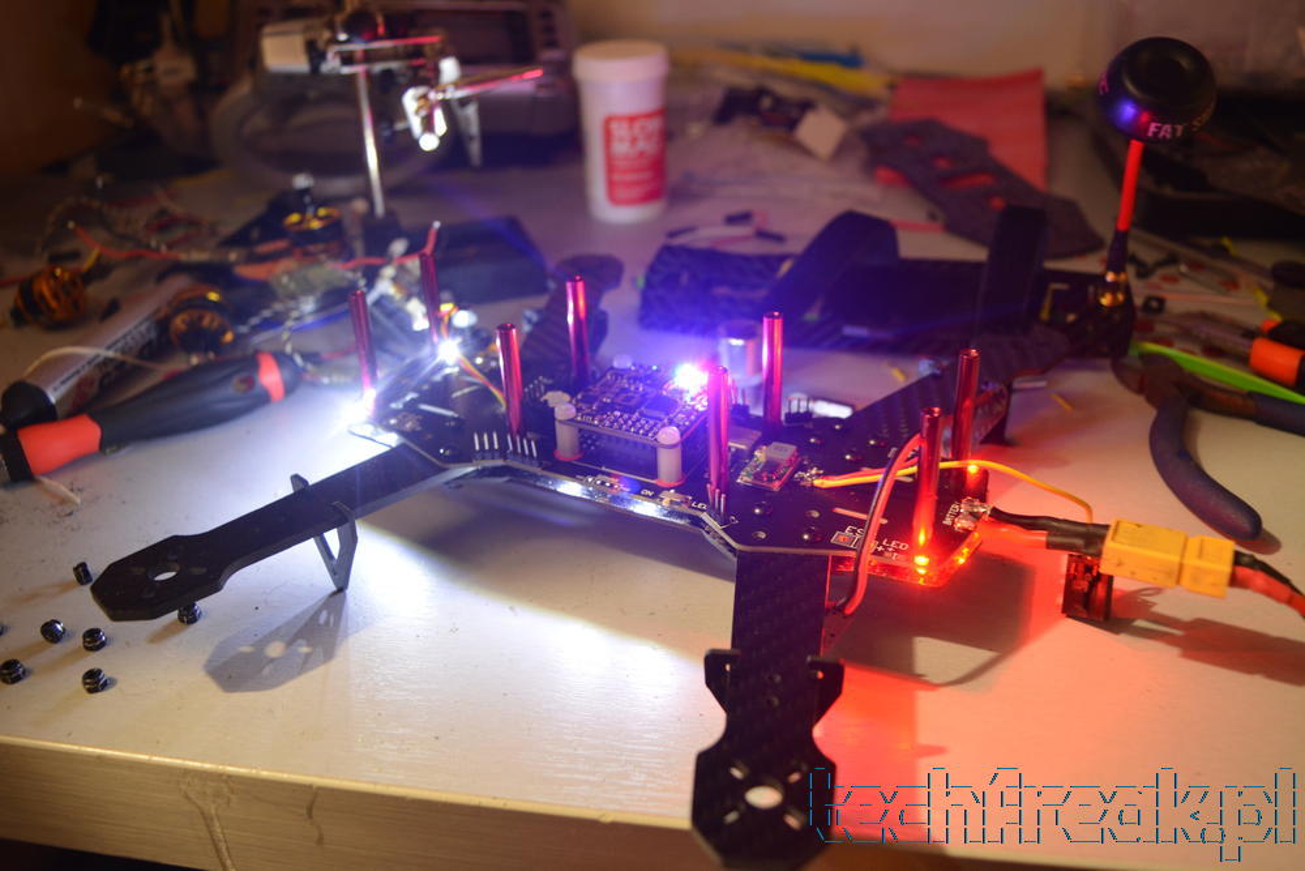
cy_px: 436
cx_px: 652
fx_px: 1196
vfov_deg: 40.0
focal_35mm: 33
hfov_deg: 57.2
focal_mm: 22
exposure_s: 1/5
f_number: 5
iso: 800
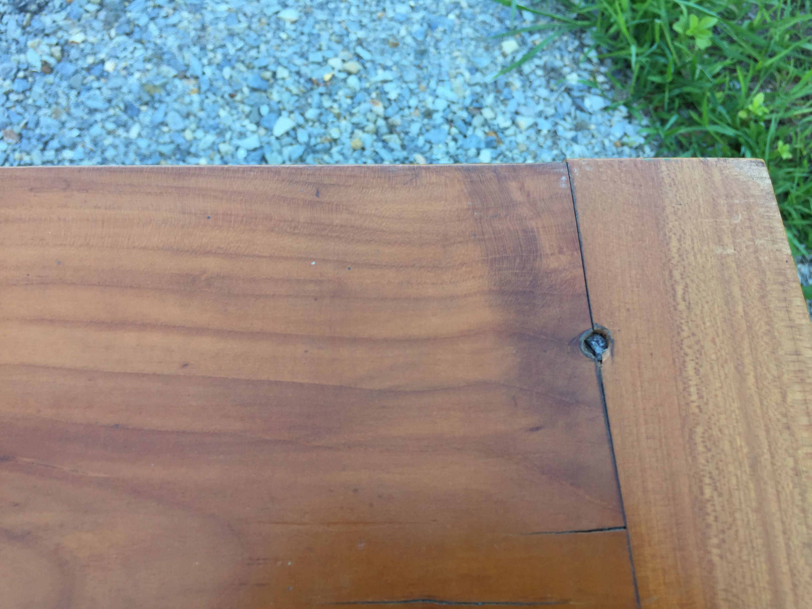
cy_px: 304
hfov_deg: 61.7
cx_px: 406
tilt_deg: -71.8
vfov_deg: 48.2
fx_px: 680
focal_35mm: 29
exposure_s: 1/107
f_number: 2.2
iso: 32
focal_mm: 4.15
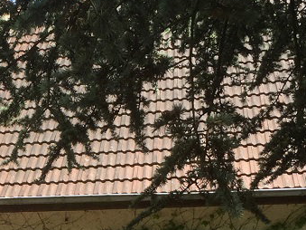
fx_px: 946
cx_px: -58
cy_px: 273
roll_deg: -0.4
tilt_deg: +2.5
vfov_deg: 13.5
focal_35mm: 107
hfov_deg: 17.5
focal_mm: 4.15
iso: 32
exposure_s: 1/760
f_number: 2.2
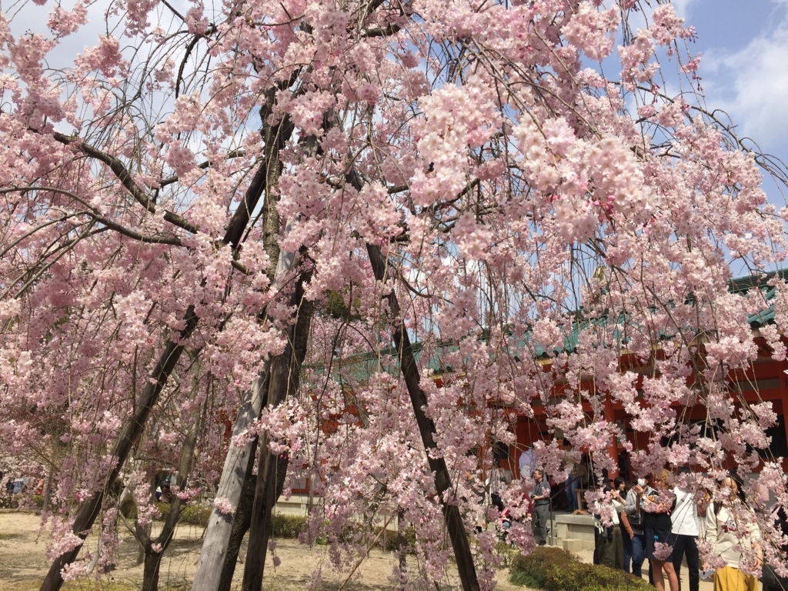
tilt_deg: +14.8
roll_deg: -2.1
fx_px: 660
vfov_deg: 48.2
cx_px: 394
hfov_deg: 61.7
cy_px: 296
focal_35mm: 29
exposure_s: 1/2326
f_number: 2.2
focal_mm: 4.15
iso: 32
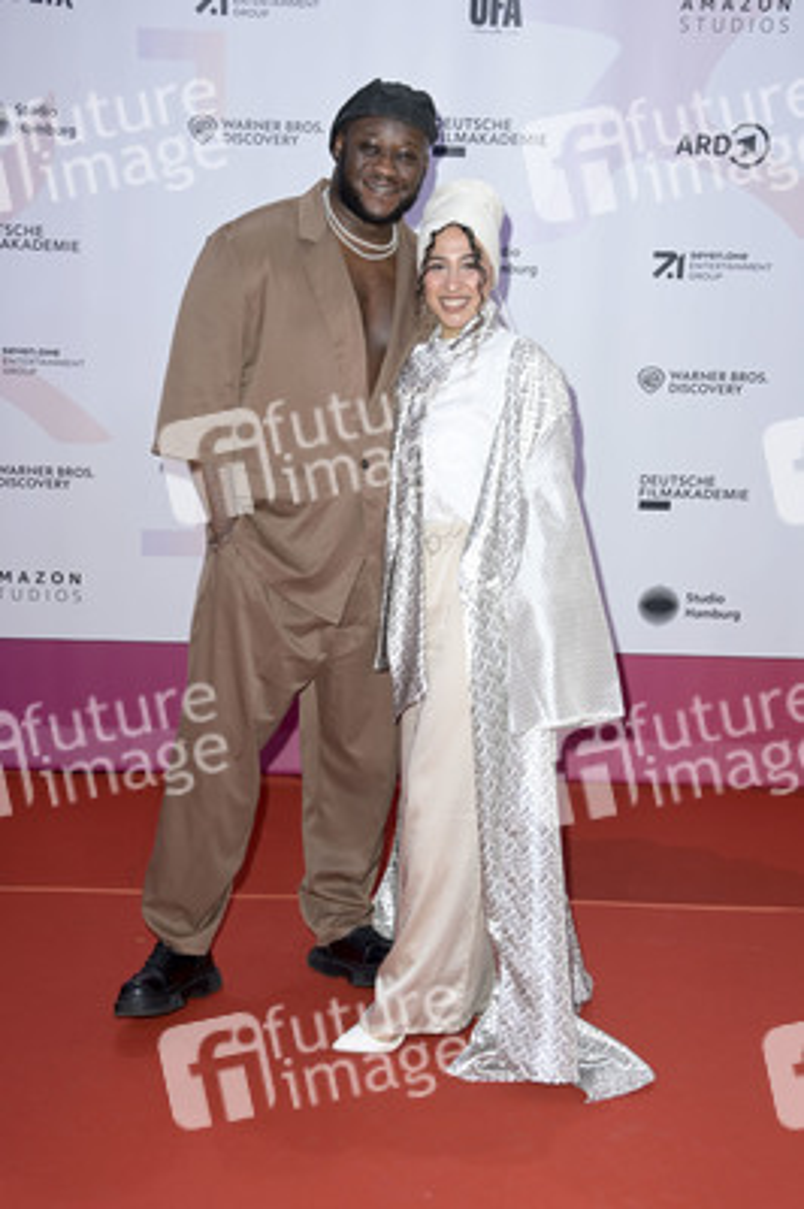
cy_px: 604
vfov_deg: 43.6
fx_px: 1510
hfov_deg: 29.8
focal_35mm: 45
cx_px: 402
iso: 400
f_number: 6.3
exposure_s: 1/250
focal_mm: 45
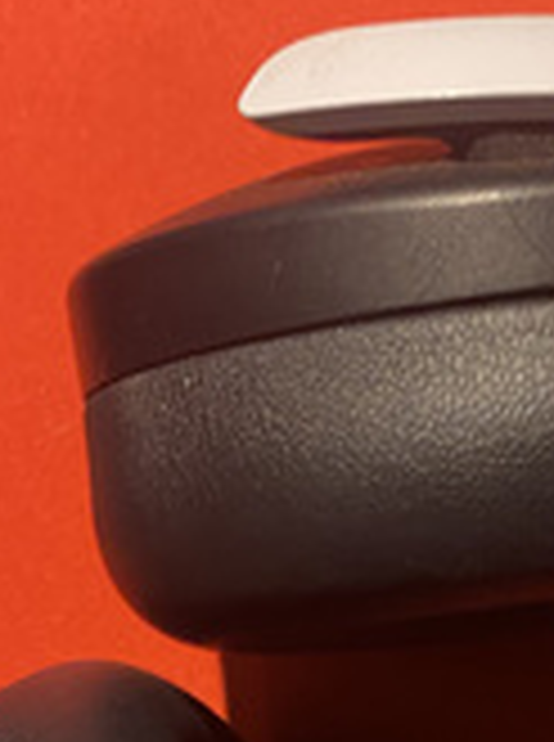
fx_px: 1692
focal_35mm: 79
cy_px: 702
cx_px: 601
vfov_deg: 23.9
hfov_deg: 18.0
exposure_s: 1/33
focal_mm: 4.25
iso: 400
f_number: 1.8
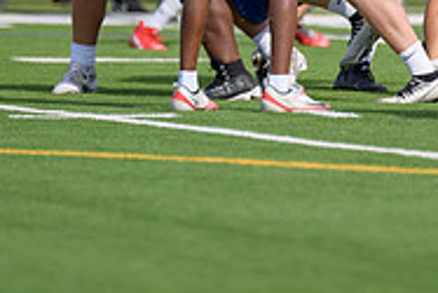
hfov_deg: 2.2
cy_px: -116
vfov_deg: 1.5
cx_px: 288
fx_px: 11348
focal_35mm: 932
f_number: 2.8
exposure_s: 1/3200
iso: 200
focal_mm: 300
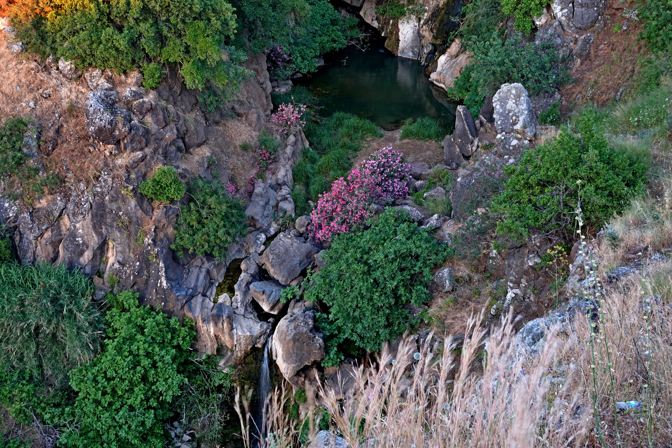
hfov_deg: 47.4
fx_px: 765
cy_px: 224
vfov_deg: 32.6
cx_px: 336
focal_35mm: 41
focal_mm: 15.17
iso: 80
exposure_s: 1/10
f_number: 3.5
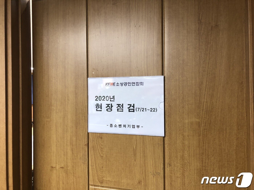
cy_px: 95
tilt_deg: +0.7
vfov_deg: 49.7
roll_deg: +0.8
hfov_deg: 63.4
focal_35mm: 28
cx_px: 127
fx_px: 205
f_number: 1.8
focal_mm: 4
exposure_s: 1/15
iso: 40
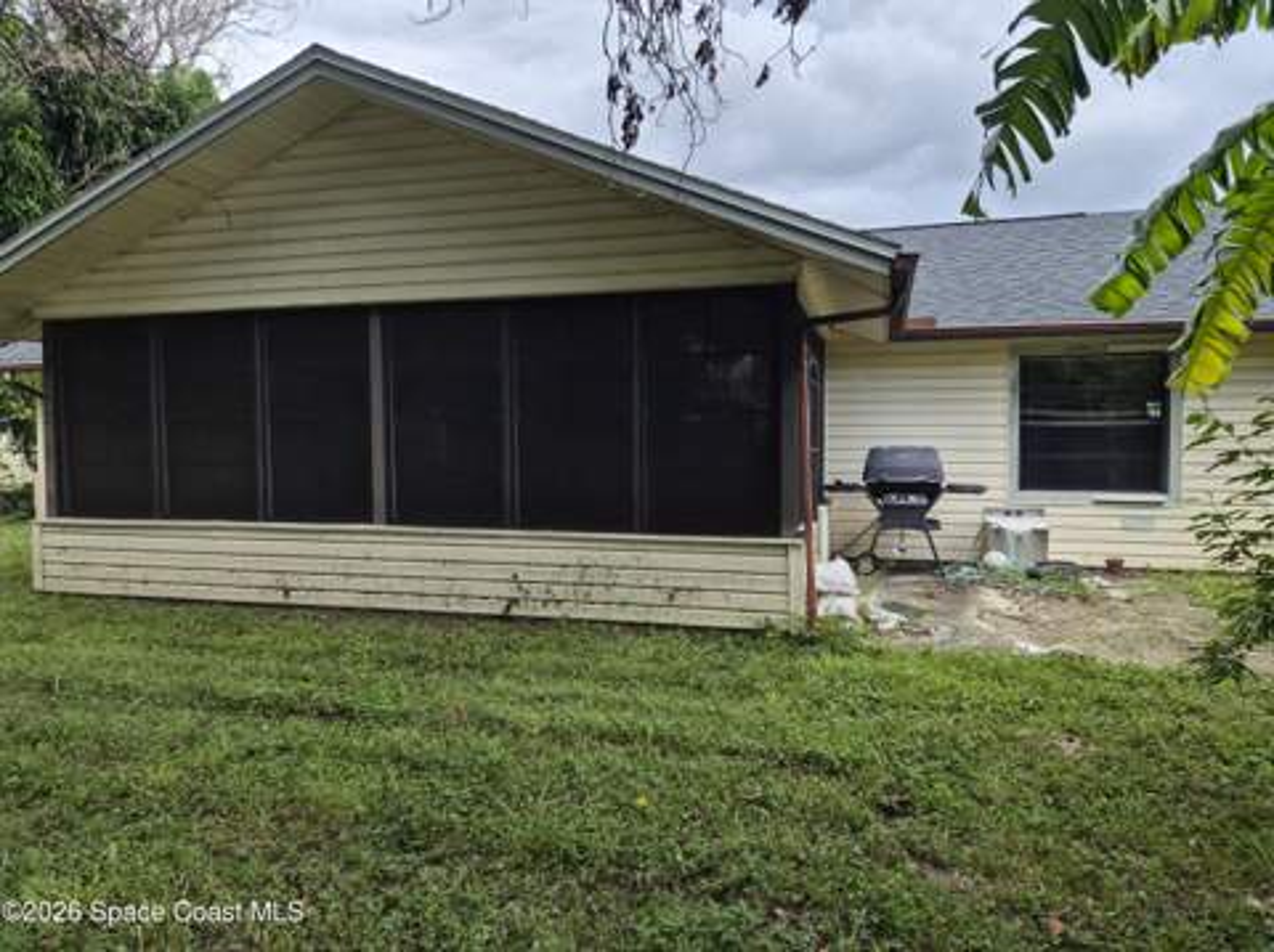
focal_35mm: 23
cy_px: 476
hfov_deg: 74.0
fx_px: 846
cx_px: 637
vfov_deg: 58.8
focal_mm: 5.4
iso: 80
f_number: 1.8
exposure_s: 1/1332
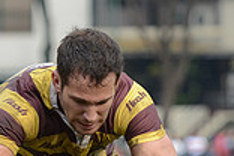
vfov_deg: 2.3
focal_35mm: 595
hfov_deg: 3.5
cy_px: 277
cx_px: 50
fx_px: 3867
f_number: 4
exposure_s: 1/800
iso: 500
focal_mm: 160
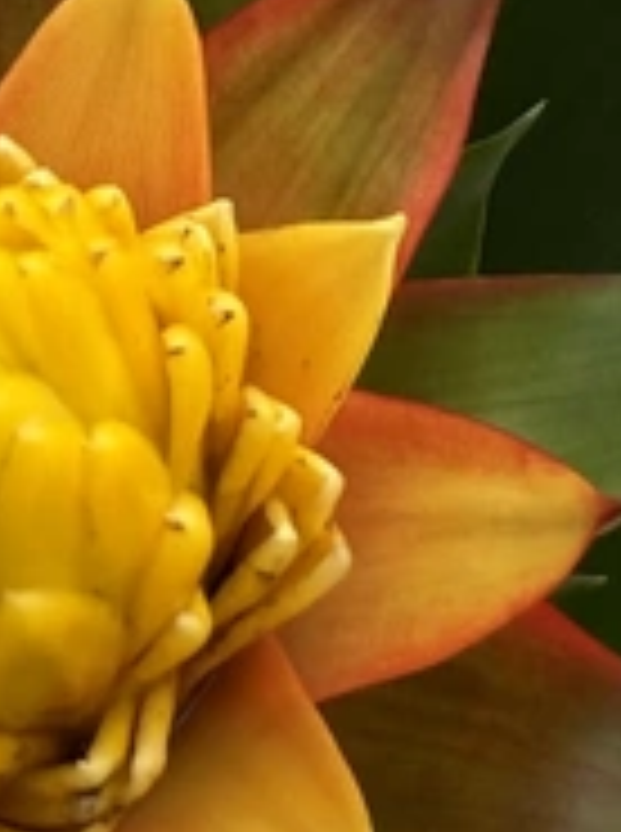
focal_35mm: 104
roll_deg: -2.7
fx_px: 2496
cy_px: 477
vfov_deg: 18.9
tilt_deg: -14.2
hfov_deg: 13.9
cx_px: -63
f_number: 2.2
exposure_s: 1/99
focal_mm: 2.22
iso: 64
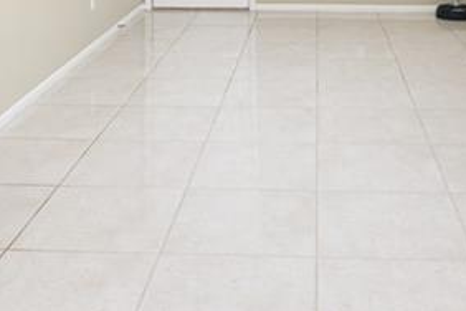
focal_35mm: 58
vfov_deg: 20.5
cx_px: 263
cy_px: -136
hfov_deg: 34.4
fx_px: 751
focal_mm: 16
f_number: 8
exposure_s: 1/13
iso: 320
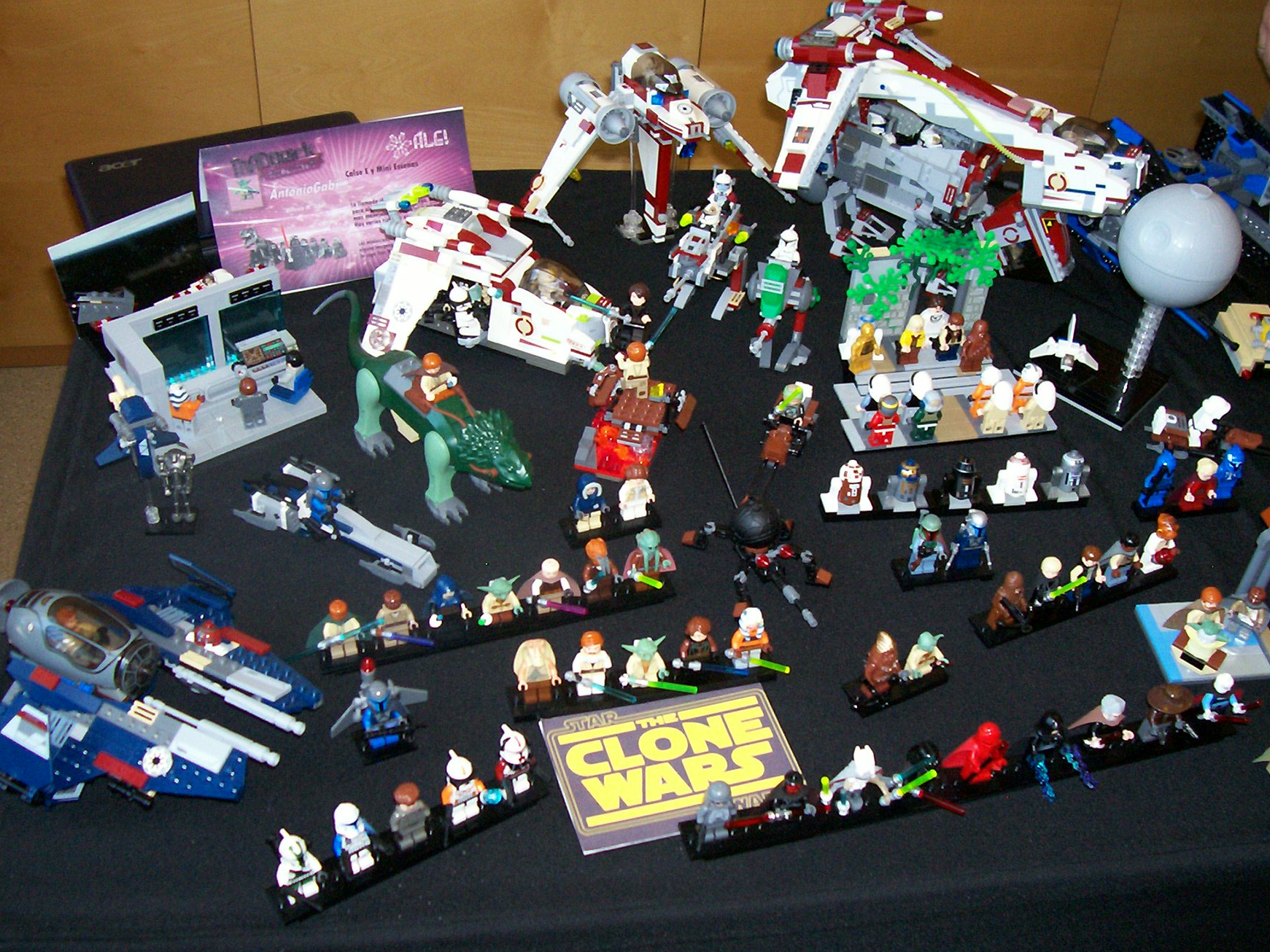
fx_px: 1468
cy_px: 495
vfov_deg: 36.0
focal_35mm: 40
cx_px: 669
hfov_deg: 46.8
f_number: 2.7
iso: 140
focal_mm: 5.6
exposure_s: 1/112
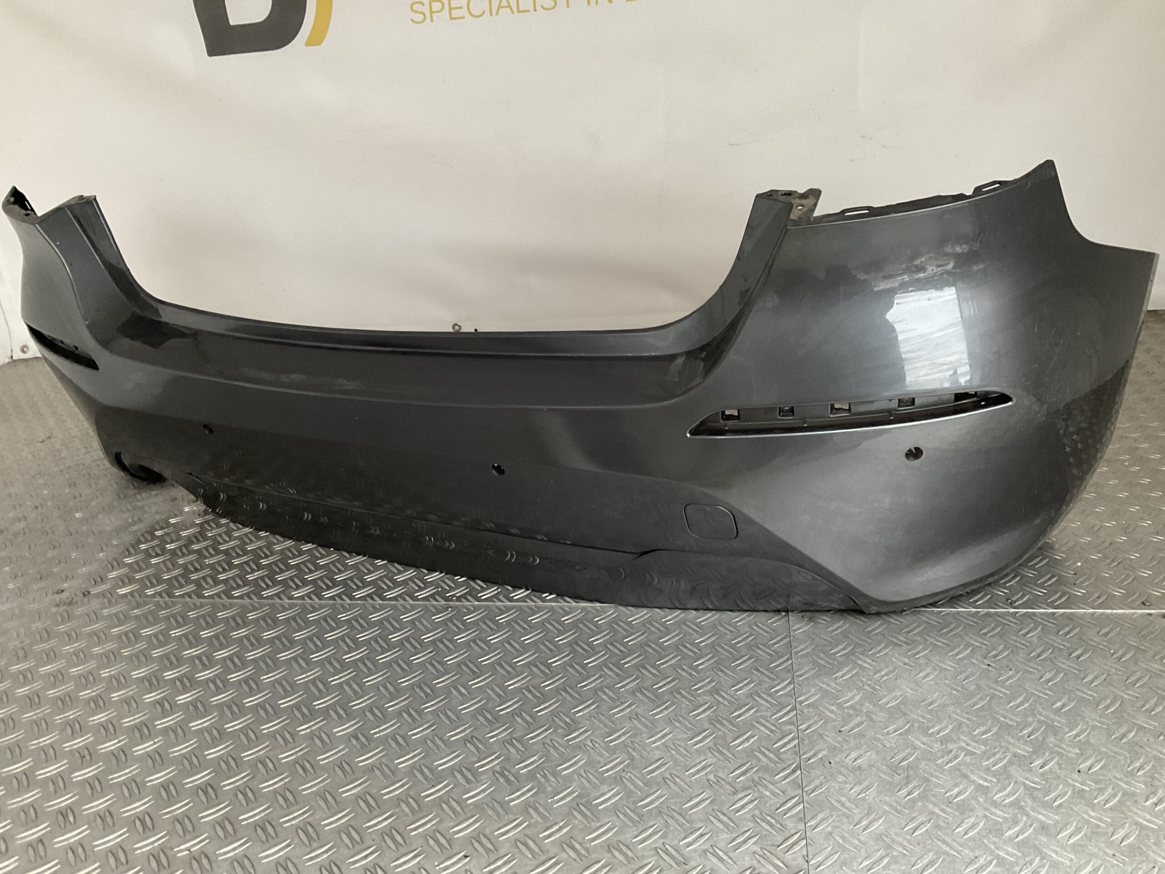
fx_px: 976
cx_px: 582
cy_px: 437
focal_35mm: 29
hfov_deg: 61.7
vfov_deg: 48.2
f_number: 1.8
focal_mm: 3
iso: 160
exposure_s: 1/50
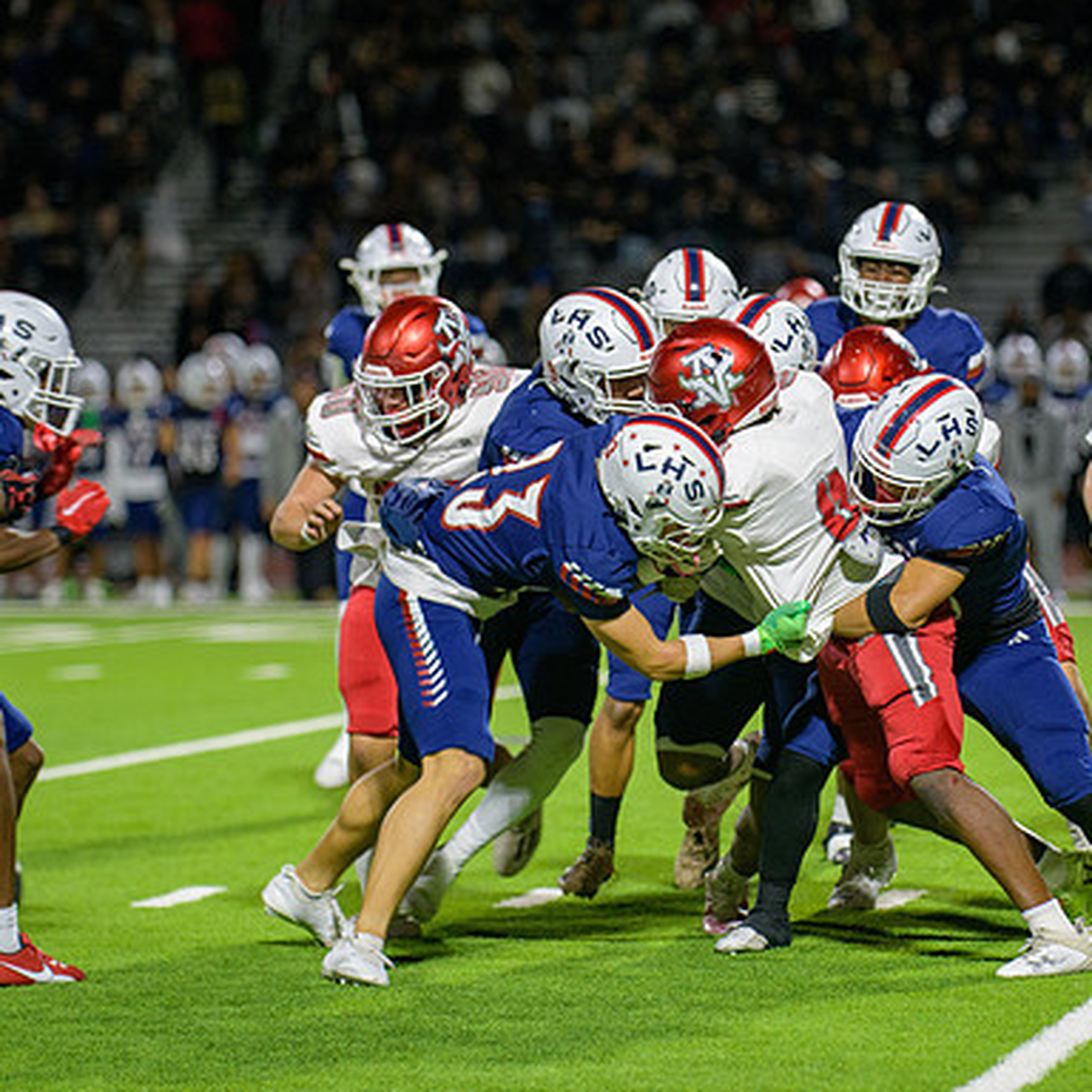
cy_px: 547
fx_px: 7780
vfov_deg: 8.0
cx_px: 756
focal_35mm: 218
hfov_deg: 8.0
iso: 2000
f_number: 2.8
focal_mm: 170
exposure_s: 1/250
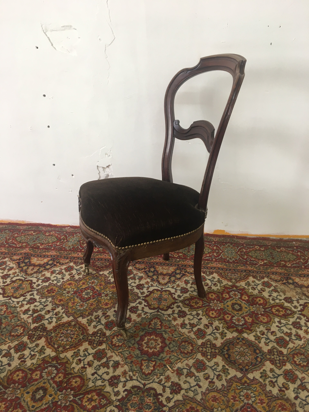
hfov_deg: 48.2
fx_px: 345
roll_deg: +1.0
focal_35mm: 29
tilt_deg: -25.1
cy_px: 206
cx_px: 154
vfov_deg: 61.7
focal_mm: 4.15
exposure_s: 1/33
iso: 80
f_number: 2.2
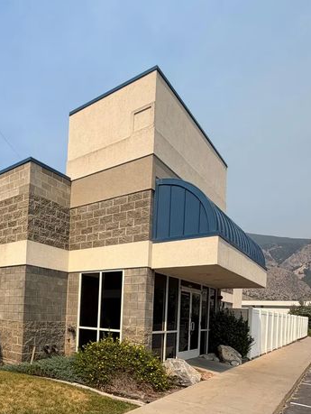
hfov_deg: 49.5
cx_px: 55
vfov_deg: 63.2
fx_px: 311
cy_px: 312
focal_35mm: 26
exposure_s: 1/914
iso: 20
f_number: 2.2
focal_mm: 2.22
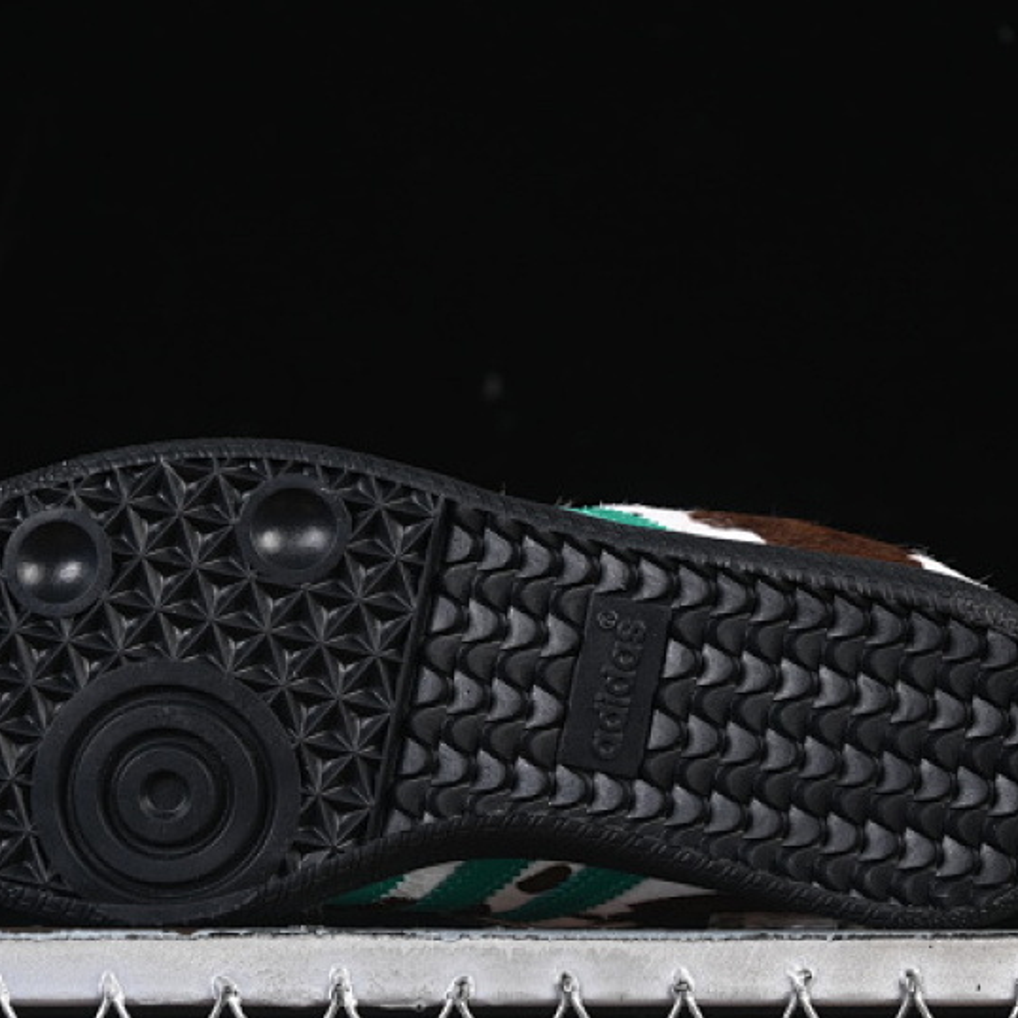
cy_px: 507
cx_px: 454
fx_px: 4259
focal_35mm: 128
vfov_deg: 13.6
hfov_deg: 13.6
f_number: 6.3
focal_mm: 50
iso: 160
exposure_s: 1/60
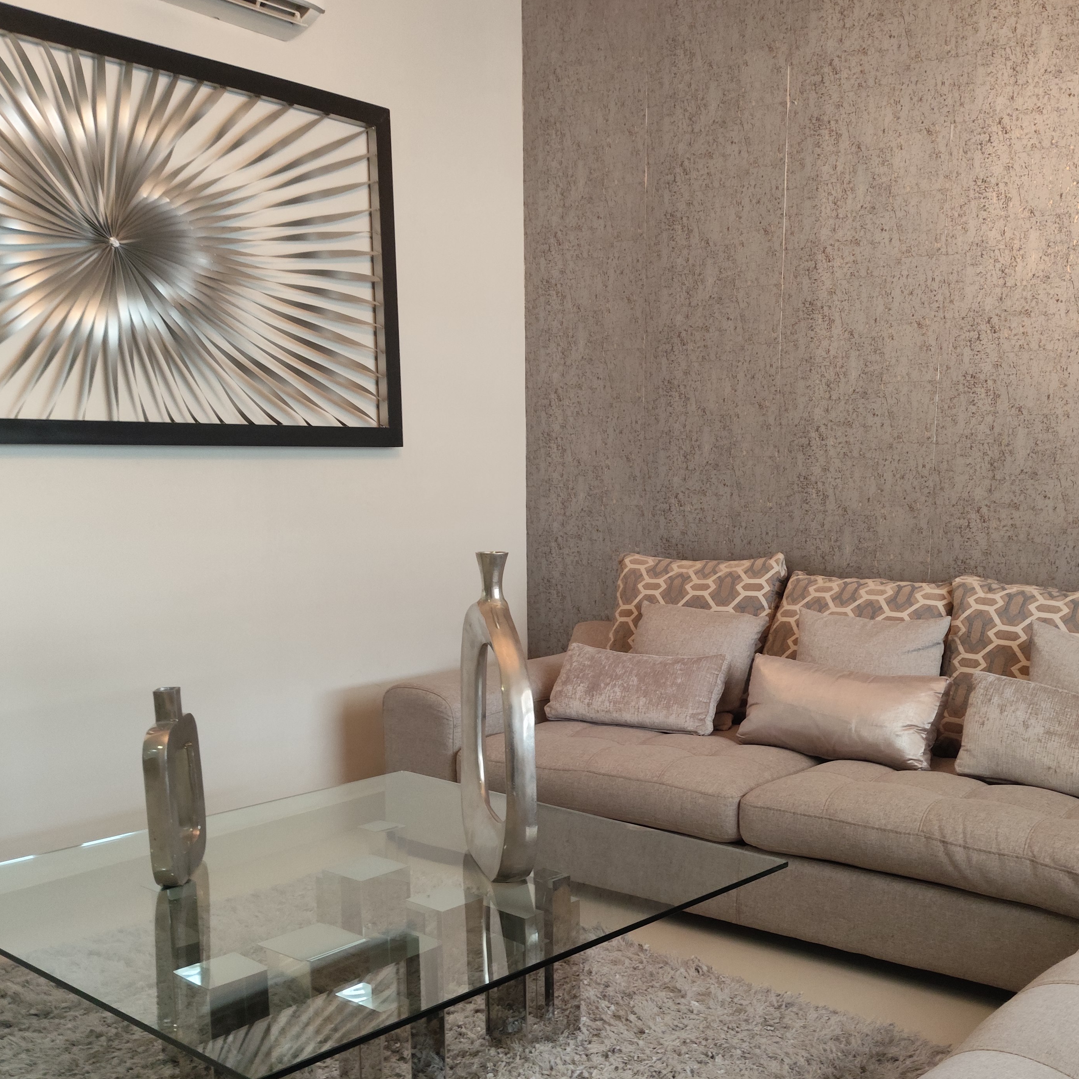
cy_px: 669
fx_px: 1305
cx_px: 645
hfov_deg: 44.7
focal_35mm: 37
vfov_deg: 44.6
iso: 320
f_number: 1.79
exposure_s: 1/30
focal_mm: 4.71
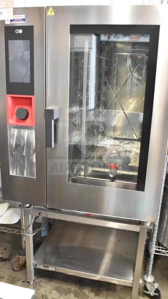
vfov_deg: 56.6
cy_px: 149
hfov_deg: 33.7
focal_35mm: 35
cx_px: 85
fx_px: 277
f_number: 4
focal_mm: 22
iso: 6400
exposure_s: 1/60
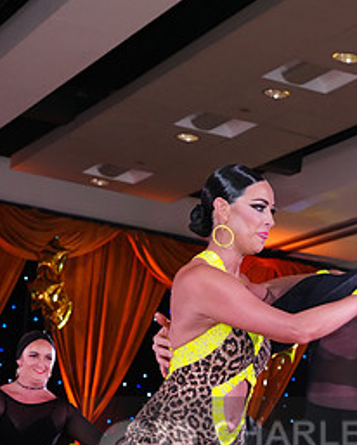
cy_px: 455
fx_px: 1451
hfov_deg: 13.9
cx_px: 320
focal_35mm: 110
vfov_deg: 17.0
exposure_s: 1/250
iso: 3200
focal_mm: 52
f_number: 5.6
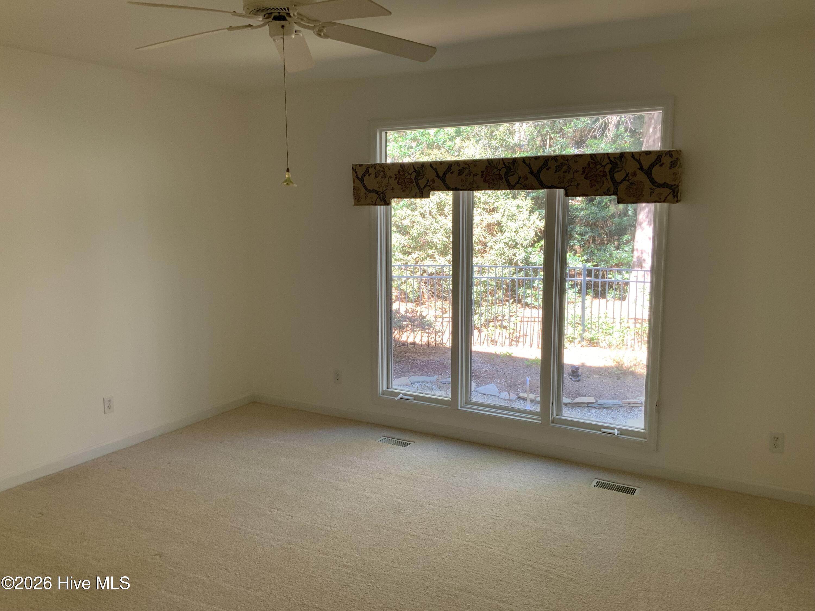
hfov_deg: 61.7
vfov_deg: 48.2
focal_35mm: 29
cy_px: 306
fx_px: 683
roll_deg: +0.4
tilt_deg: -8.7
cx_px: 408
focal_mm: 3
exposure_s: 1/60
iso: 40
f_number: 1.8
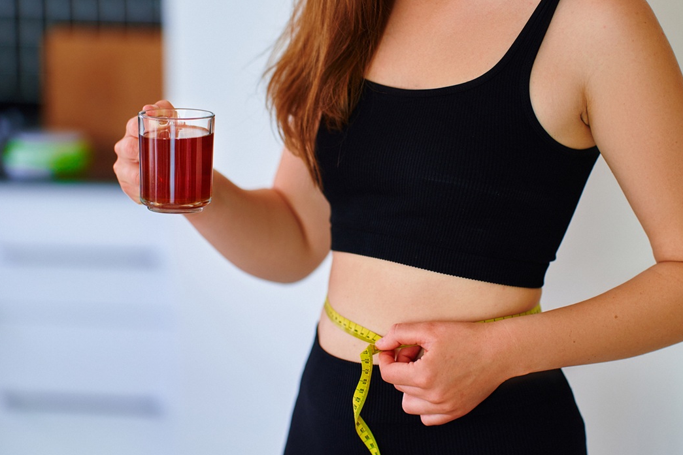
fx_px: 2941
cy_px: 228
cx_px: 389
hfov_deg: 13.2
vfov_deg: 8.9
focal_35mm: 155
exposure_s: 1/250
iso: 100
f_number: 1.8
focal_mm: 135
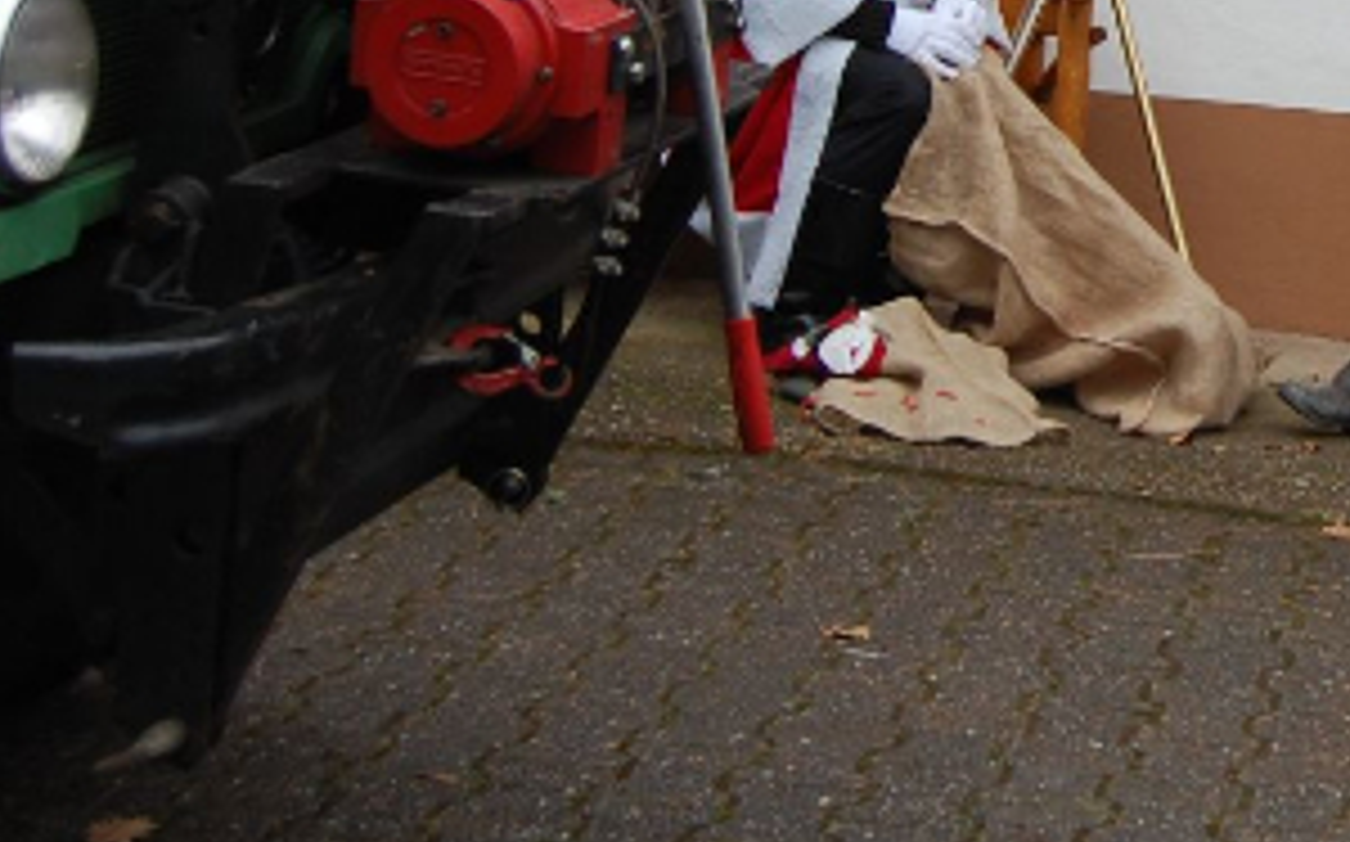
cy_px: -54
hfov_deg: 18.9
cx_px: 1472
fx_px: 3897
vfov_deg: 12.1
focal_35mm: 106
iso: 400
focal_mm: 26
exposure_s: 1/100
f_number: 5
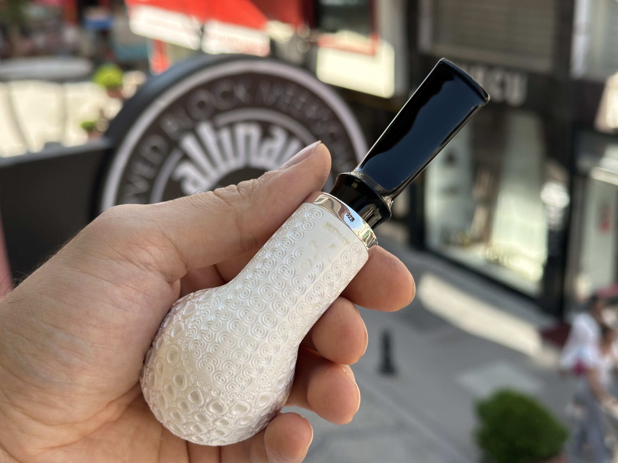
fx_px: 857
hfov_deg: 39.7
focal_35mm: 48
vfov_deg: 30.3
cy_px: 232
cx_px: 309
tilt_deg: -18.2
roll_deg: +2.1
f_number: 1.78
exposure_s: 1/659
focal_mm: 6.86
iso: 64
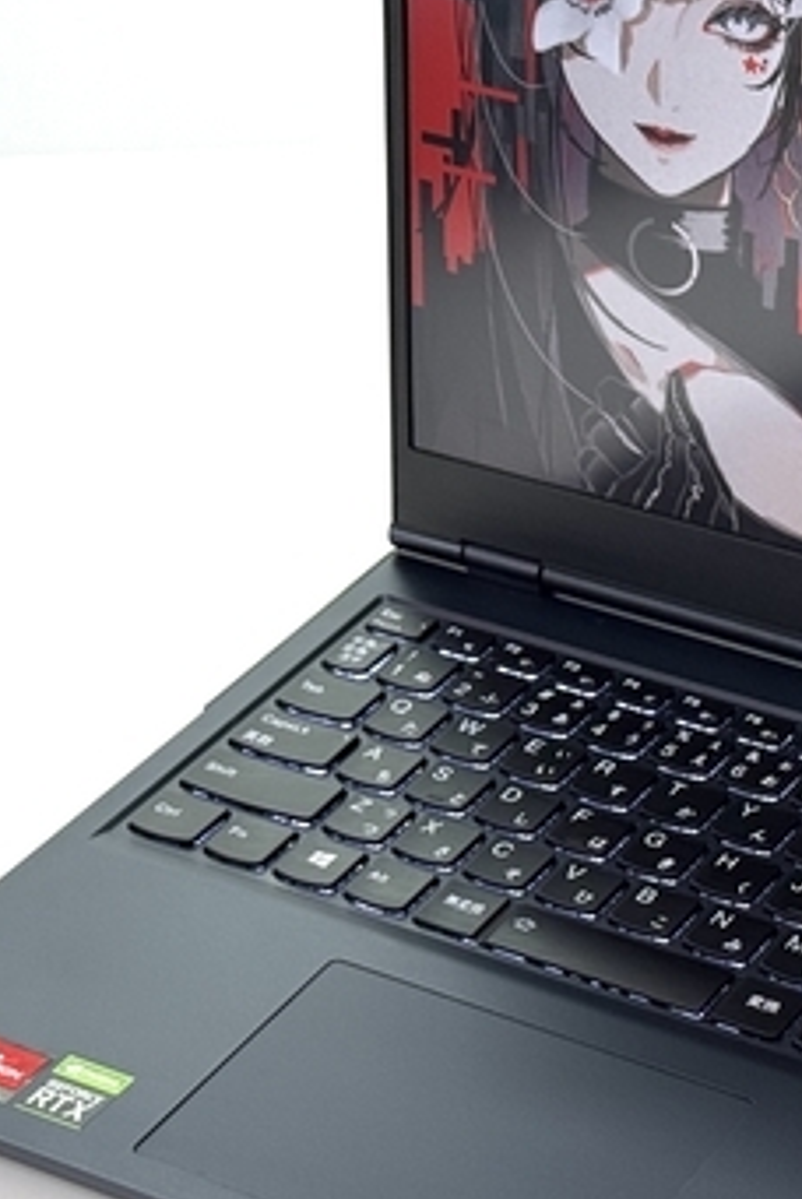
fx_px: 3902
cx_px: 911
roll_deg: +2.2
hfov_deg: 11.5
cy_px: 594
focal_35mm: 117
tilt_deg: -31.5
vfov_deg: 17.5
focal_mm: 6.76
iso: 64
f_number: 1.78
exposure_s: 1/125
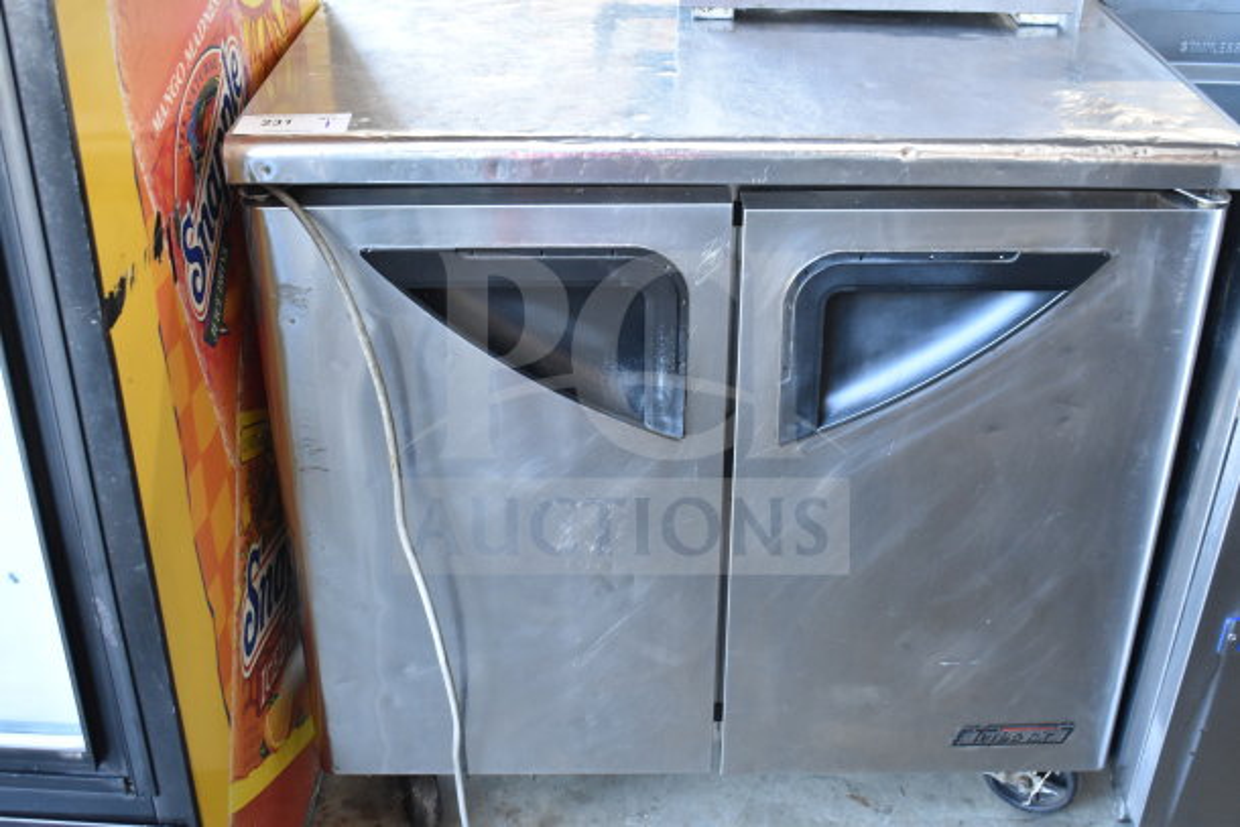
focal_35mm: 42
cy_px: 414
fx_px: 1447
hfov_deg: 46.4
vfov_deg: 31.9
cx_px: 620
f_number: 4.2
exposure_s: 1/50
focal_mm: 28
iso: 1600
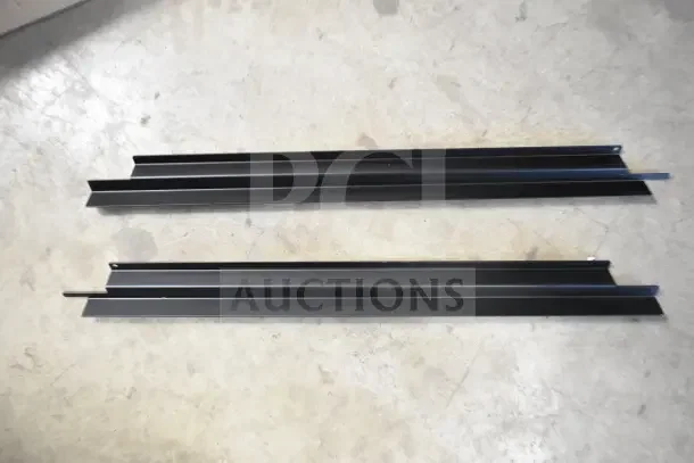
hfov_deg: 67.4
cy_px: 232
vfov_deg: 48.0
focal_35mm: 27
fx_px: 521
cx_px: 347
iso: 3600
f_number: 3.5
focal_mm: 18
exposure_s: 1/30
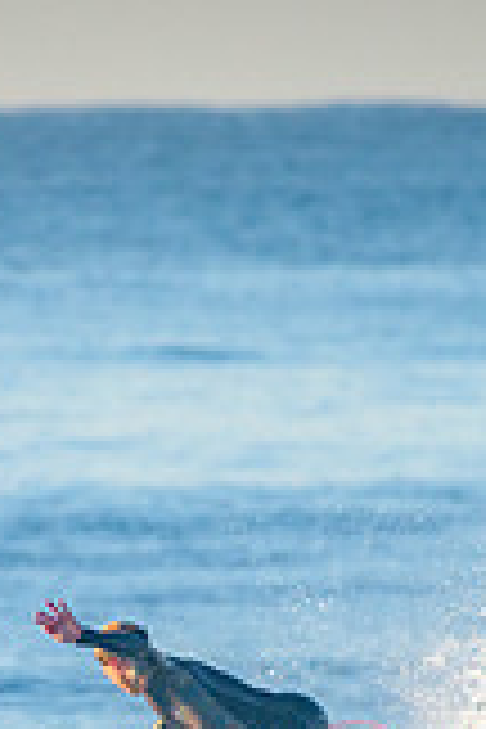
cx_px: 194
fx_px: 36224
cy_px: 763
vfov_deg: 1.2
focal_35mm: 1789
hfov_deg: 0.8
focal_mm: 500
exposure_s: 1/2000
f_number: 5.6
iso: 640
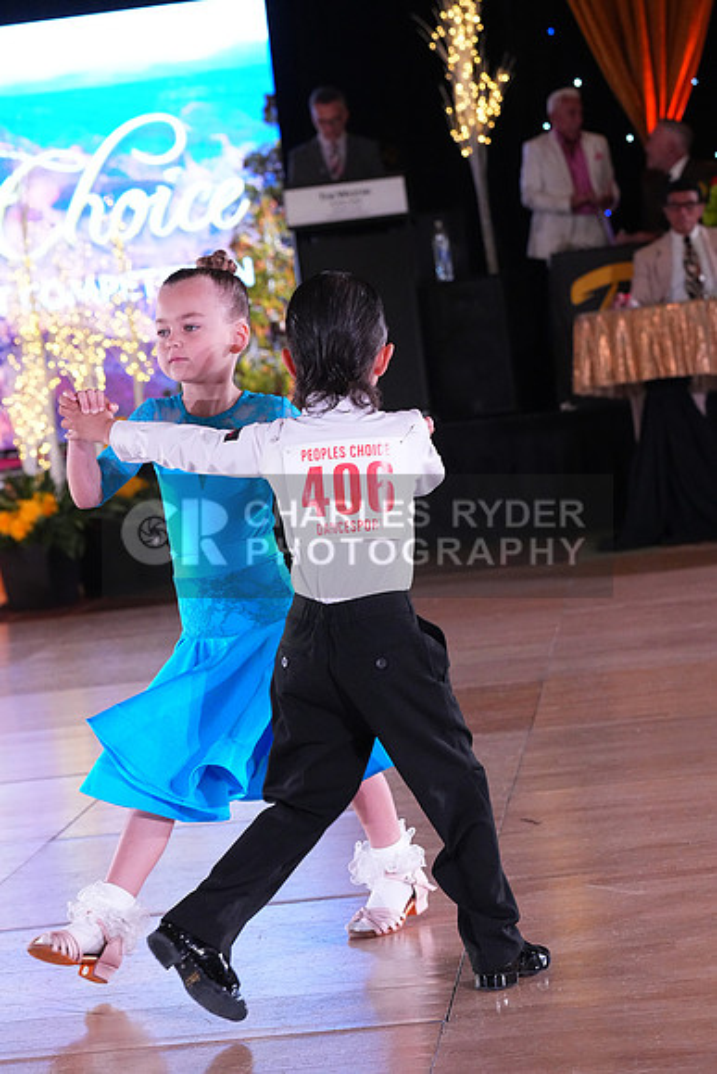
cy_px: 537
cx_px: 358
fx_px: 2687
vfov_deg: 22.6
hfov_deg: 15.2
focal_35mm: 90
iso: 8000
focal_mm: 90
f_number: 6.3
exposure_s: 1/400
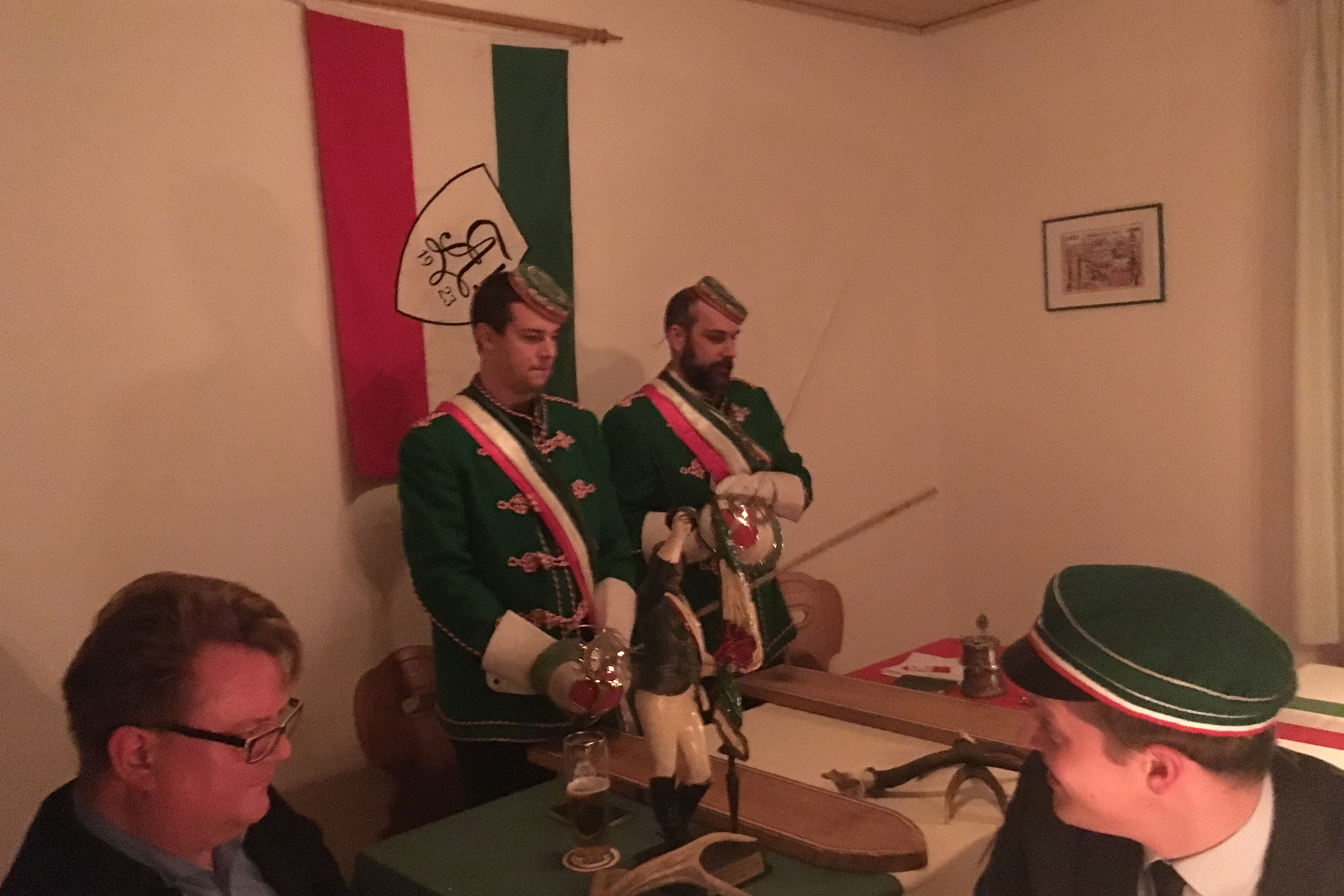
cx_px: 664
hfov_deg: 60.3
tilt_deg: -4.3
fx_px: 1157
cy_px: 446
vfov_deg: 42.3
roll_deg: +3.1
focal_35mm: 31
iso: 1250
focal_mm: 4.15
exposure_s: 1/17
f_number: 2.2
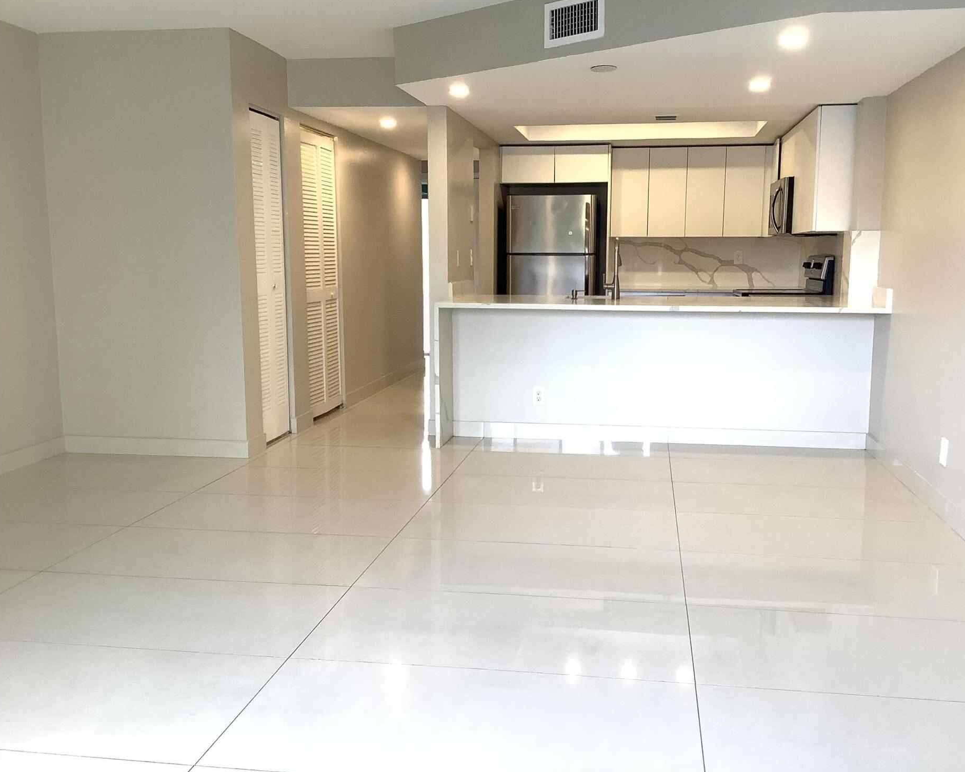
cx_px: 519
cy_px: 380
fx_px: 942
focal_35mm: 33
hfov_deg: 54.2
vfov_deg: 44.5
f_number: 2.4
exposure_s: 1/60
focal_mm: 3.3
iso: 80
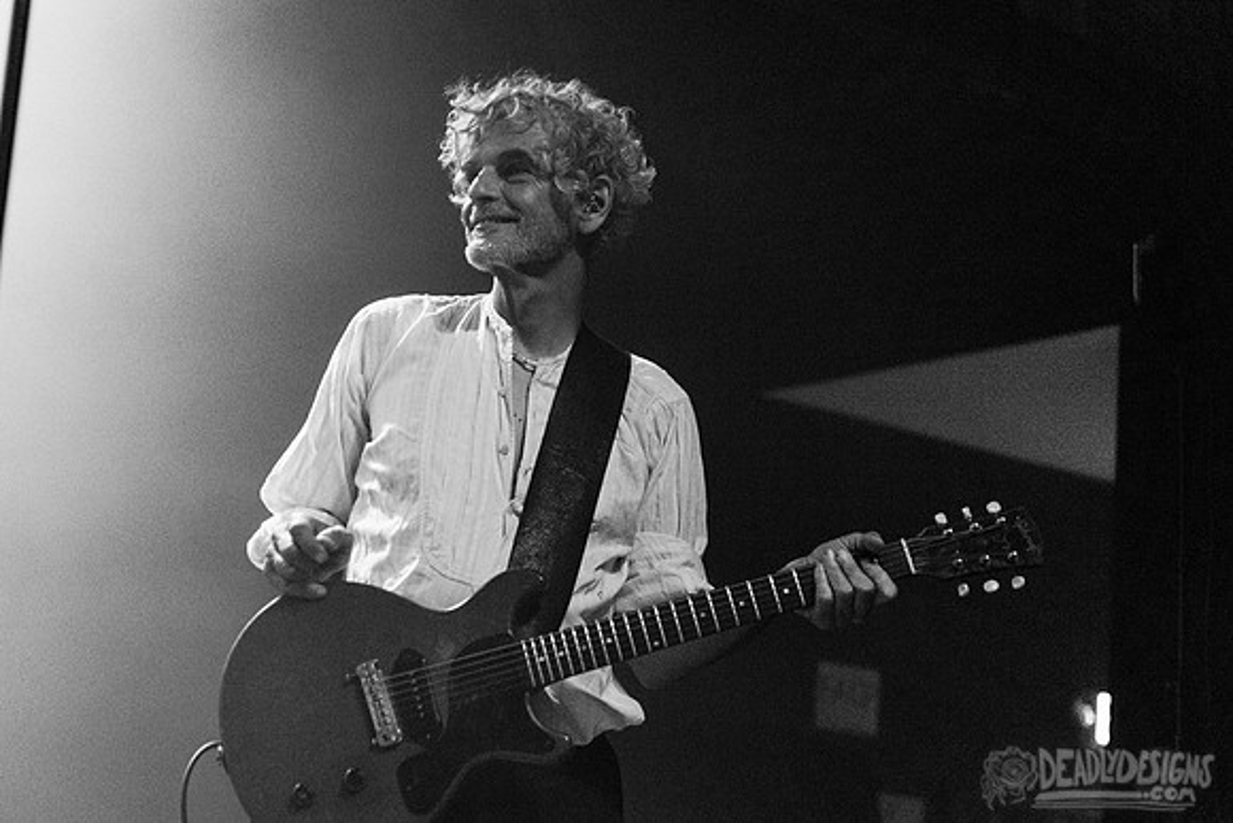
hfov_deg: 27.8
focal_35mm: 73
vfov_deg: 18.7
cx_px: 574
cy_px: 403
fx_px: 2492
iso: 2500
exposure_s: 1/100
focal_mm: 66
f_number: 3.2
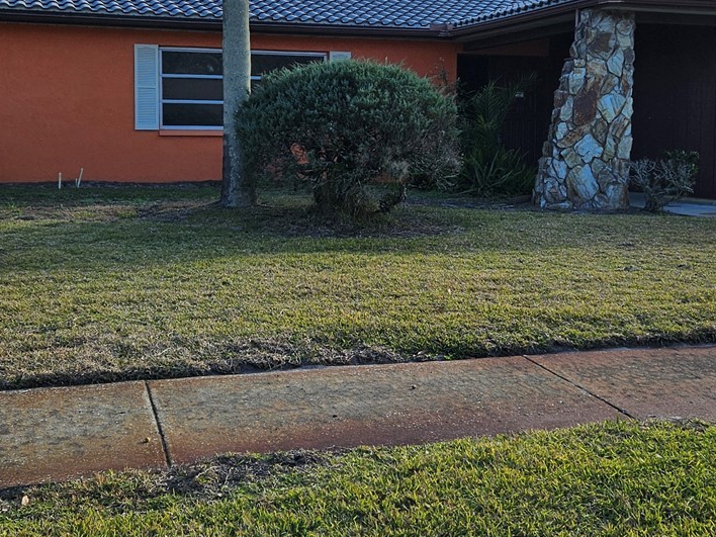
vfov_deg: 27.8
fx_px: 1076
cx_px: 376
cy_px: 170
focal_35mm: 52
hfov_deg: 36.8
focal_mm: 5.4
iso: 25
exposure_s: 1/1946
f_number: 1.8
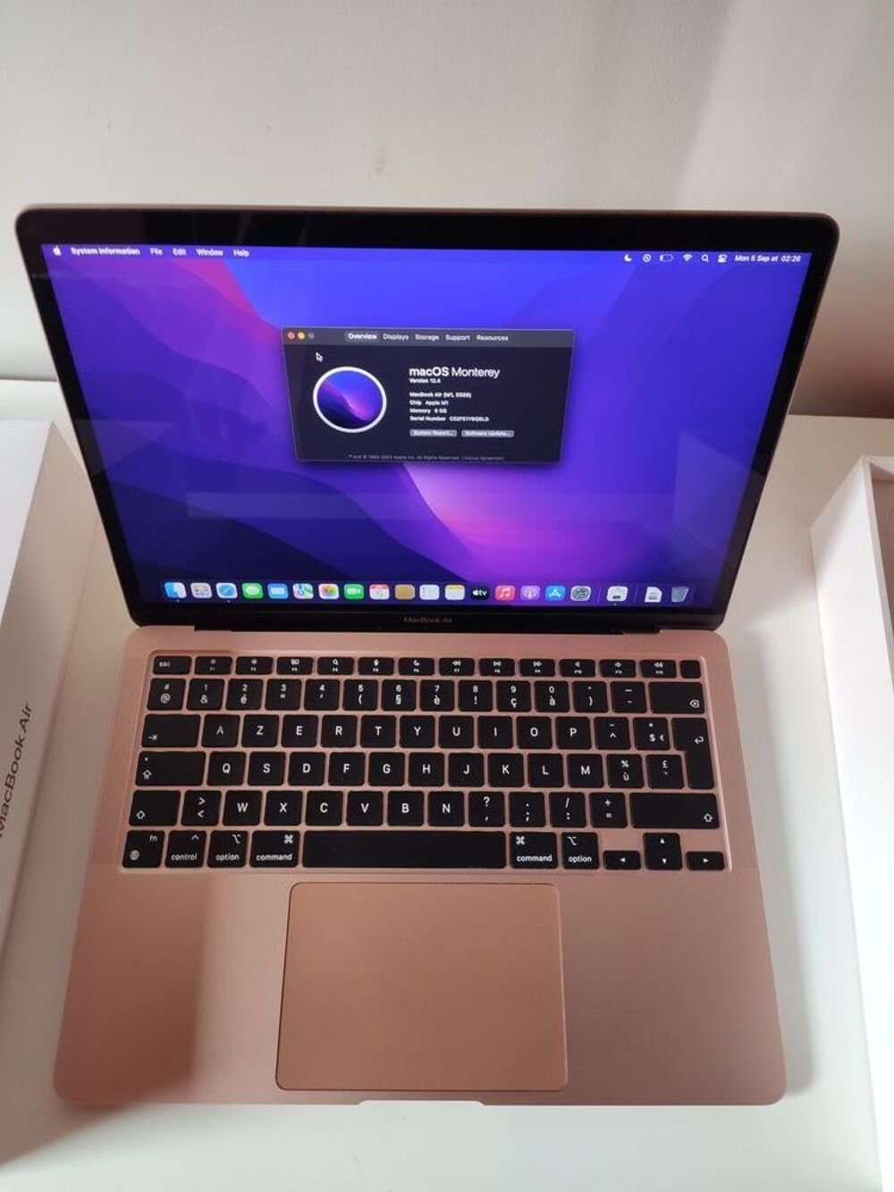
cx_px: 447
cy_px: 596
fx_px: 895
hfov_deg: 53.1
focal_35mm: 26
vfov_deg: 67.3
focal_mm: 4.77
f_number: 1.75
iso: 278
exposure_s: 1/30
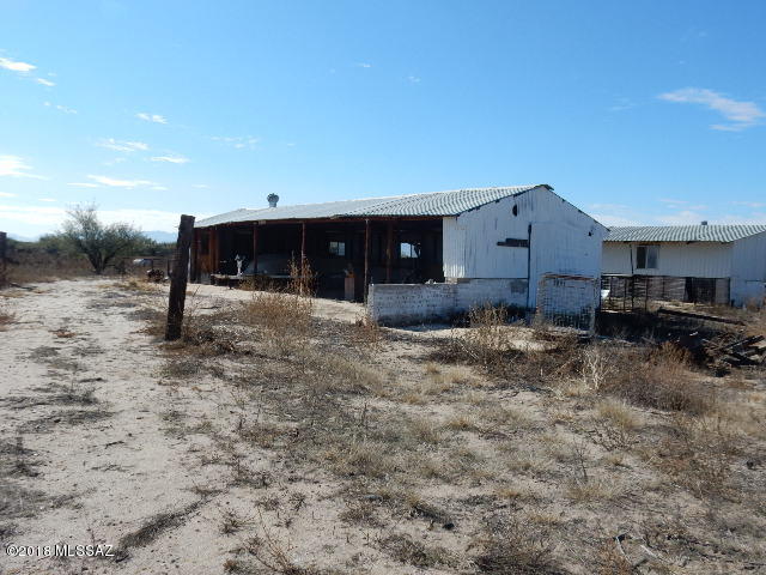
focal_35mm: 30
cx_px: 383
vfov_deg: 46.8
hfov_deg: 60.0
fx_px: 664
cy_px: 288
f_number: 4
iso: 125
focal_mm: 5.4
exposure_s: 1/1600
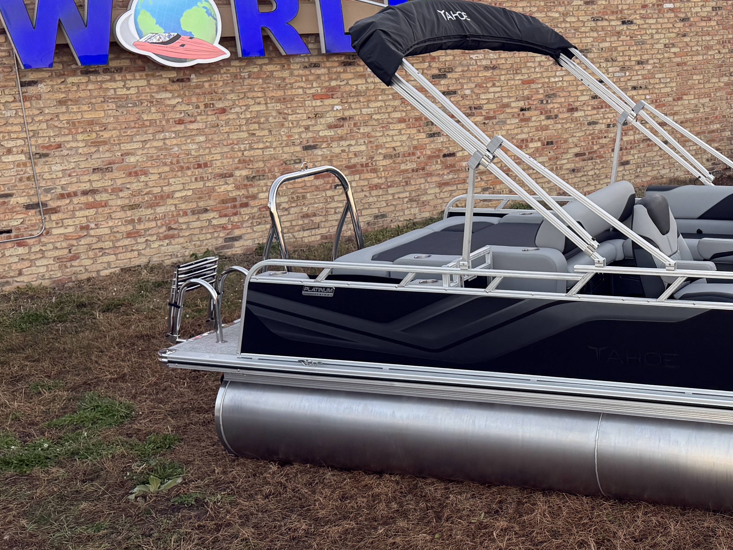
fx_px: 1080
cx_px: 657
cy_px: 251
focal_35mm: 51
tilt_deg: -11.2
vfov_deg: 28.5
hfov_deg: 35.3
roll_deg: +2.3
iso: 160
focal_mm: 6.76
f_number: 1.78
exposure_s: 1/241
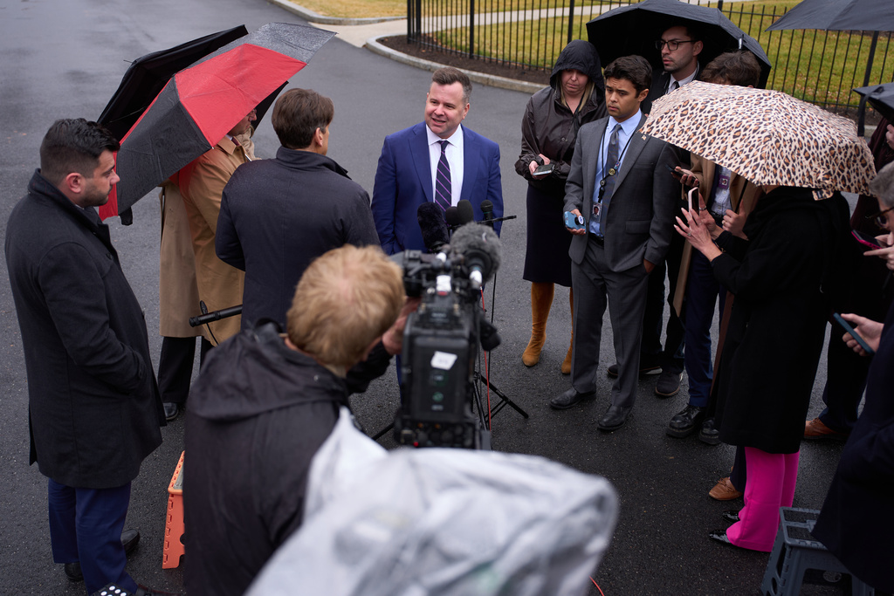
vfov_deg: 35.1
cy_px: 298
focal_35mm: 38
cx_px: 447
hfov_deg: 50.7
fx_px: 944
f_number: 2.8
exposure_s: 1/160
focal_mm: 38
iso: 125
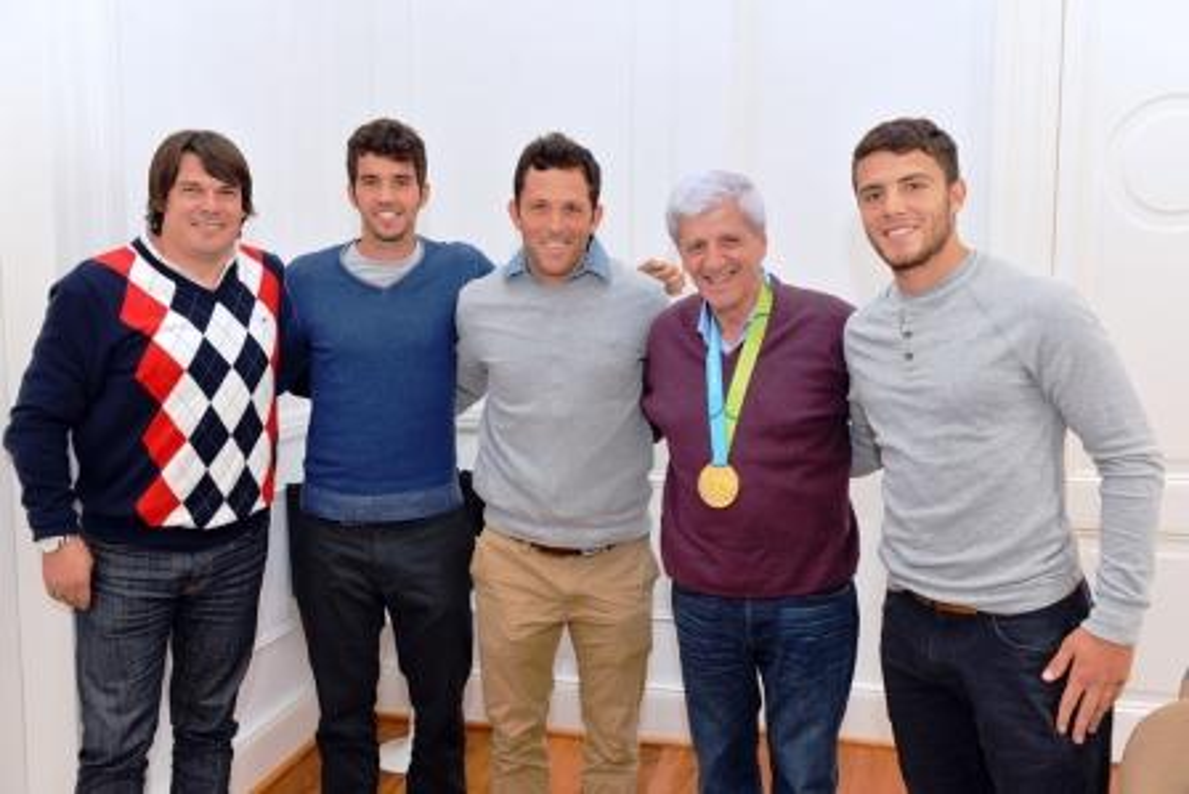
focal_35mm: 34
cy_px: 397
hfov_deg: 55.8
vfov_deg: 38.9
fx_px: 1123
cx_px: 594
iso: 640
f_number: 6.3
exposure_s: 1/60
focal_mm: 34
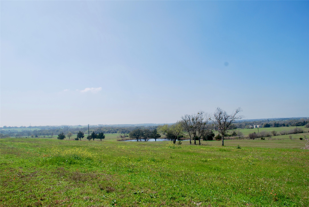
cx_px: 154
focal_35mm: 27
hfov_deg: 67.3
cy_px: 104
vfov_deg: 48.0
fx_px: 232
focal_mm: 18
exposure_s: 1/250
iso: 100
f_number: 8
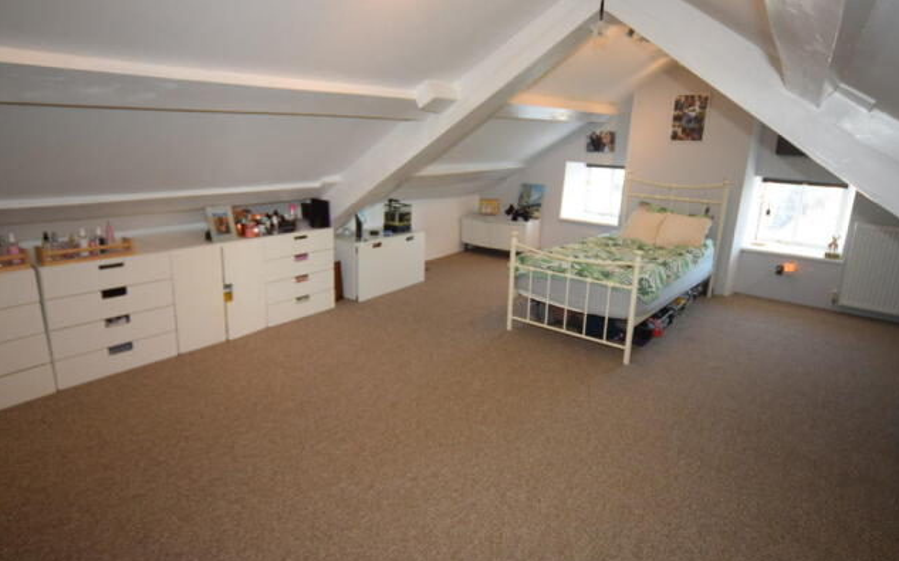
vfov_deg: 62.1
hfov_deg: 88.0
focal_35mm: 19
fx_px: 465
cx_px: 461
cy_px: 263
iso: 800
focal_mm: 12
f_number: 5
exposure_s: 1/100
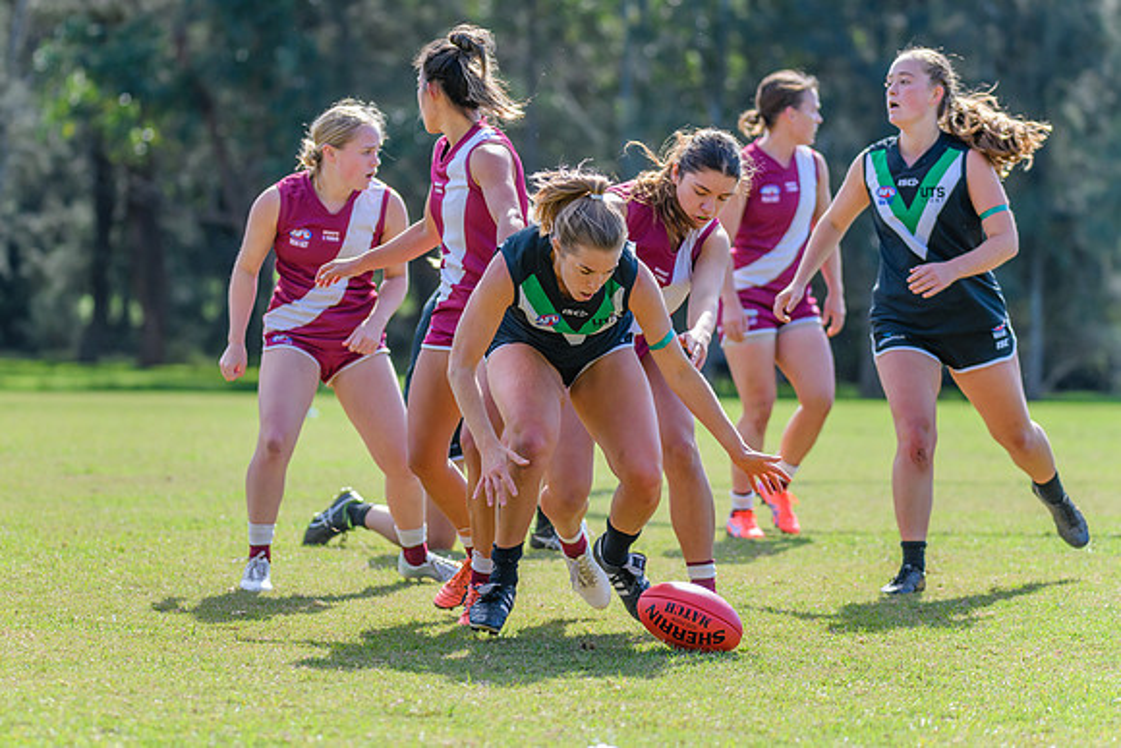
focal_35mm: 190
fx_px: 5929
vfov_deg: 7.2
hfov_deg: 10.8
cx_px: 494
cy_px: 329
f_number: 4
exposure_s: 1/1250
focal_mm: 170
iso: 800
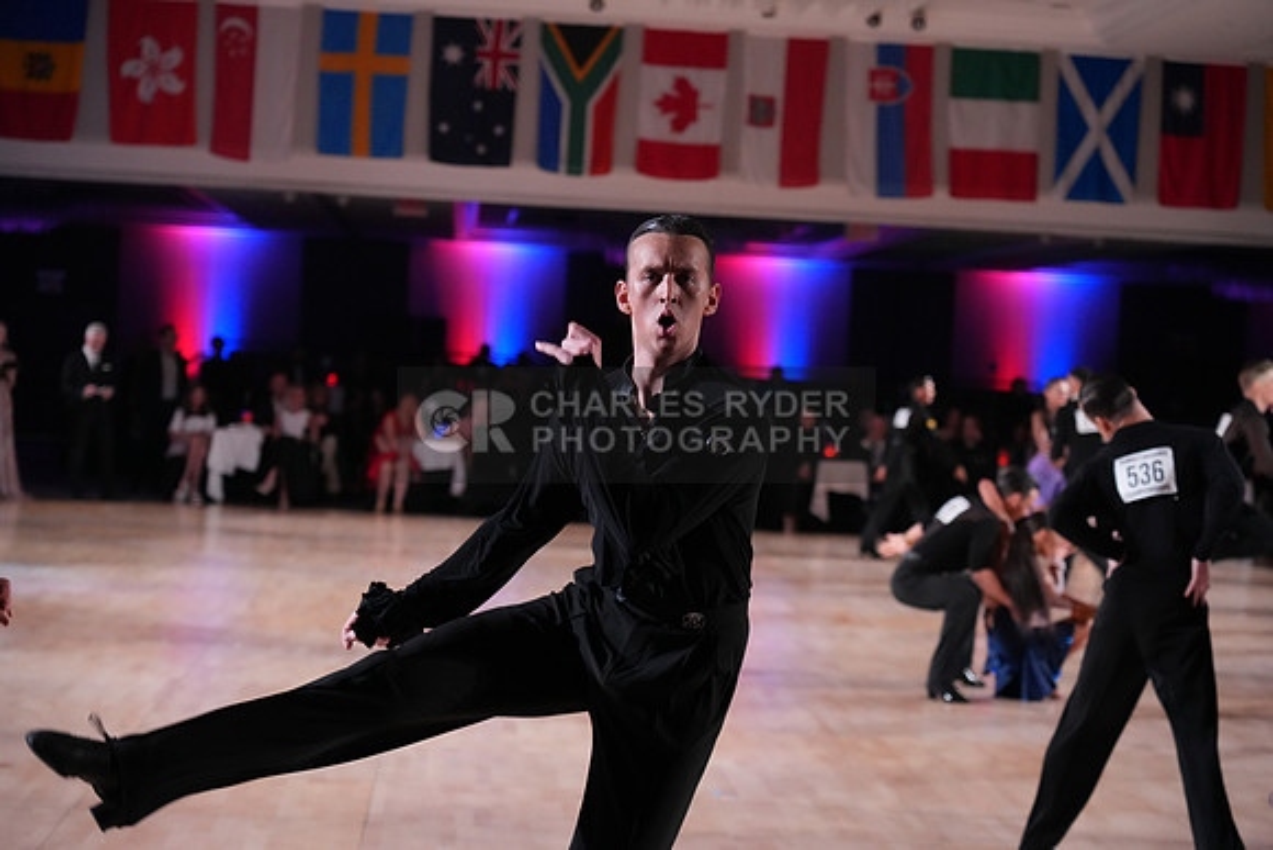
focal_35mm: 83
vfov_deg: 16.5
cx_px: 636
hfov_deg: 24.5
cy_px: 425
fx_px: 2936
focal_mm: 83
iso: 5000
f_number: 4
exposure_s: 1/400
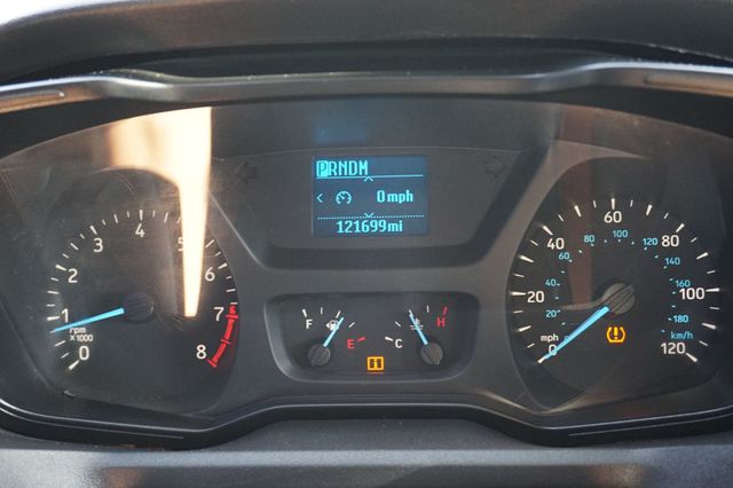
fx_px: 855
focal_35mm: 42
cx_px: 366
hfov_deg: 46.4
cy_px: 244
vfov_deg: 31.9
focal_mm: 28
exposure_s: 1/60
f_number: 4.5
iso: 1250
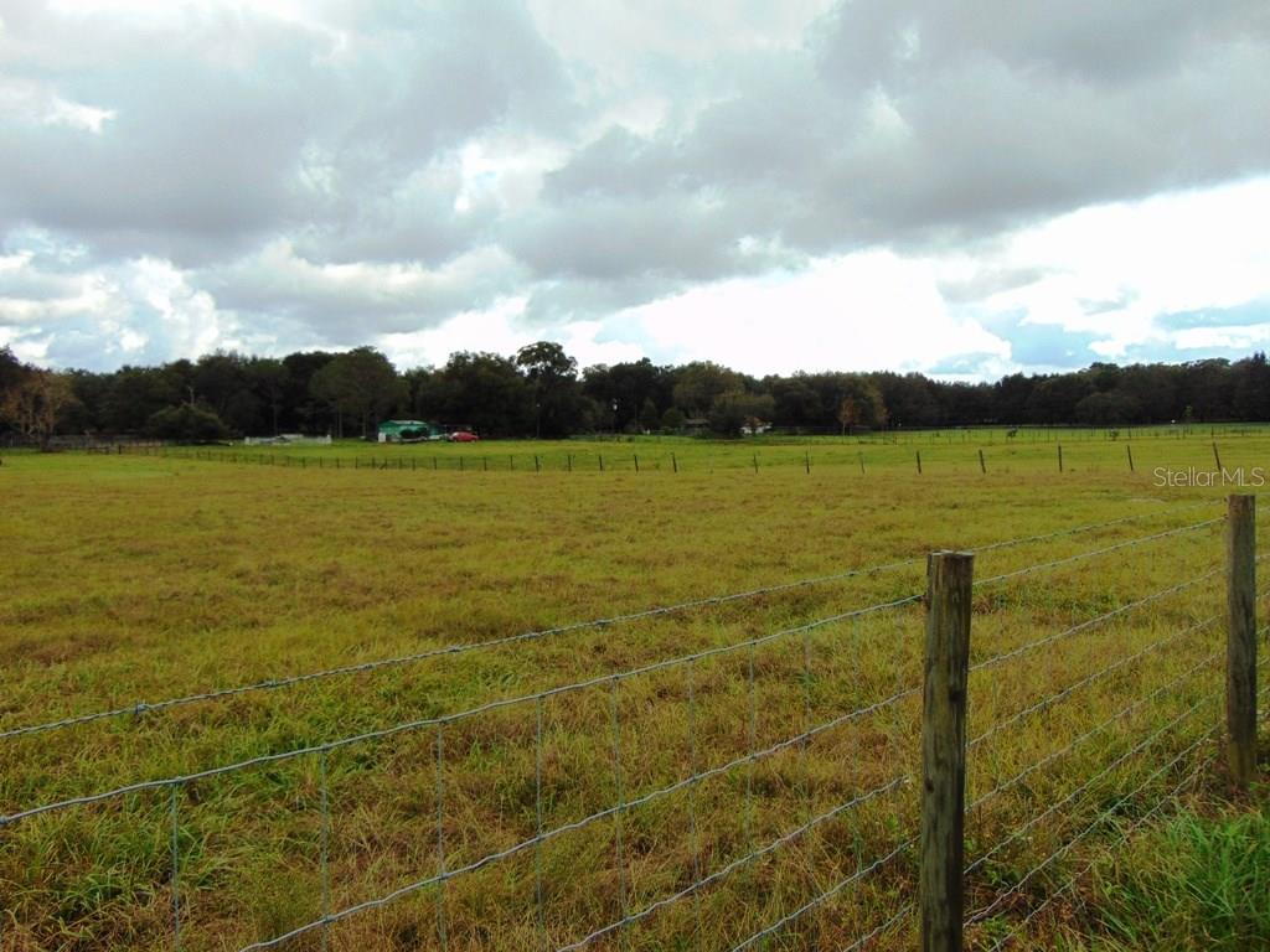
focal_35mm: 25
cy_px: 476
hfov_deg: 69.4
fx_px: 917
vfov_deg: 54.9
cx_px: 635
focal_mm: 4.5
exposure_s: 1/1000
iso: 80
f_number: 3
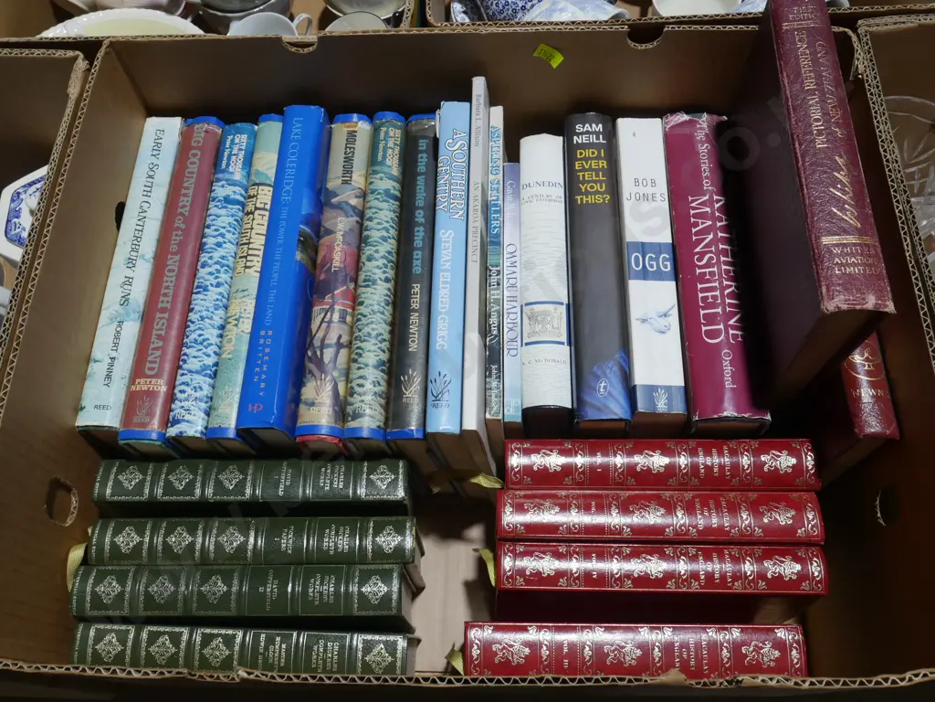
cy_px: 351
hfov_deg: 63.4
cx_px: 468
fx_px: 756
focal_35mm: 28
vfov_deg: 49.7
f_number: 9
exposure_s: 1/60
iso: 640
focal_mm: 14
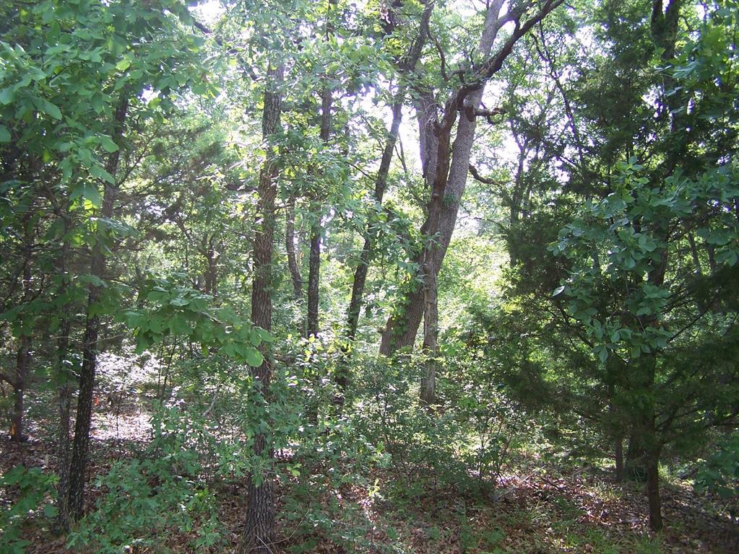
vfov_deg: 37.7
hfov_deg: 49.0
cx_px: 370
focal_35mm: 38
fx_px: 812
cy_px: 277
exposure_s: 1/100
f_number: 2.8
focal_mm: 6.3
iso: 80
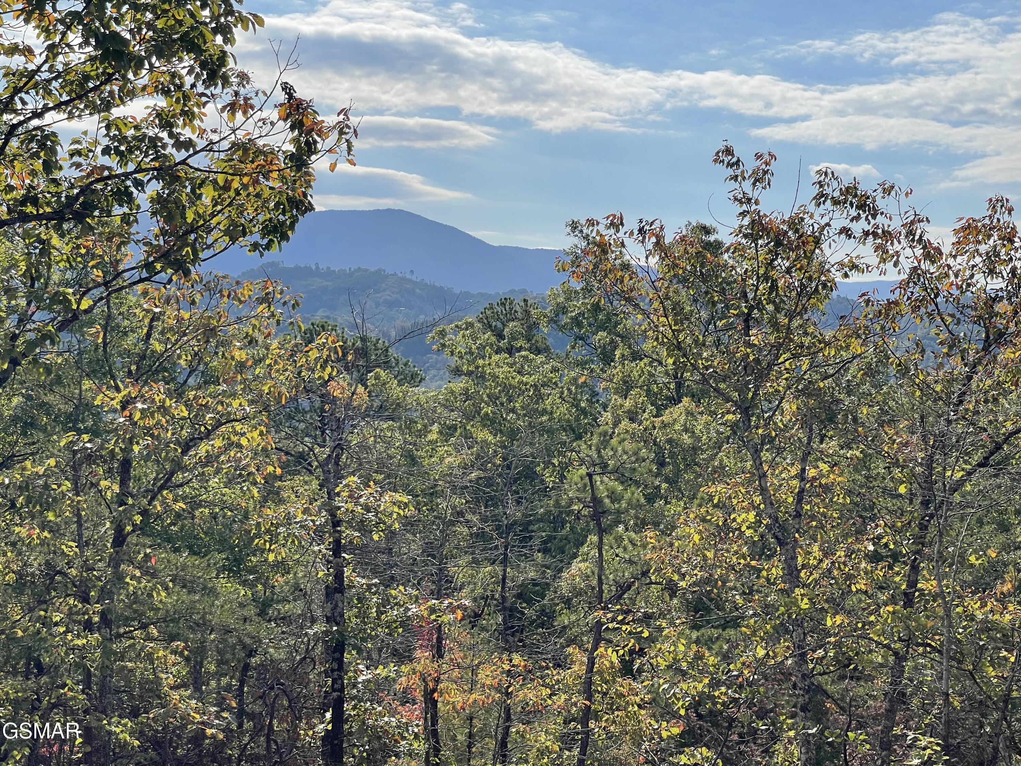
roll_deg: -2.1
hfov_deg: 30.3
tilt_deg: -1.1
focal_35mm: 64
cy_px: 383
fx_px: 1888
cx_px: 510
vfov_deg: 22.9
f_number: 2.2
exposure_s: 1/2801
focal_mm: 7.5
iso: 20
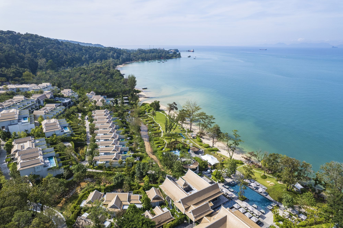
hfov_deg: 78.6
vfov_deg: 57.2
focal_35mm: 22
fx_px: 210
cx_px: 172
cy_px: 114
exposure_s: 1/240
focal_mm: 8.38
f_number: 2.8
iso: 100
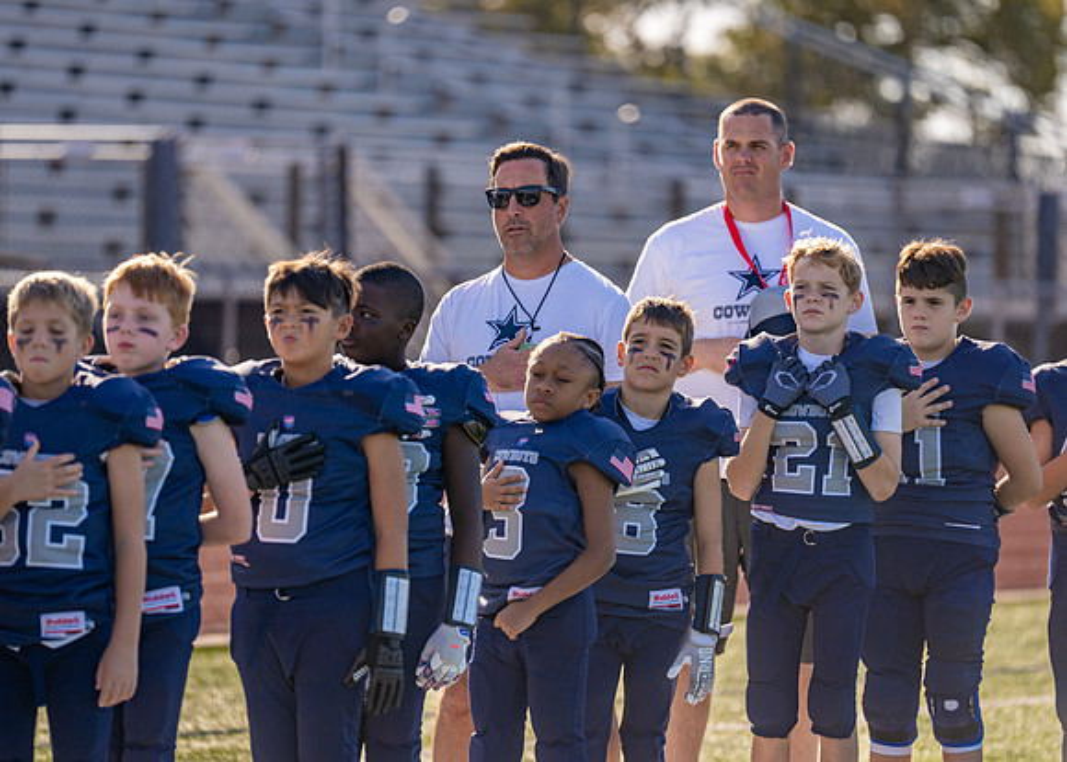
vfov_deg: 6.9
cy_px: 381
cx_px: 534
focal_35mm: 210
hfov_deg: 9.6
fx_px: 6349
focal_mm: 200
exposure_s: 1/1250
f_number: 2.8
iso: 100
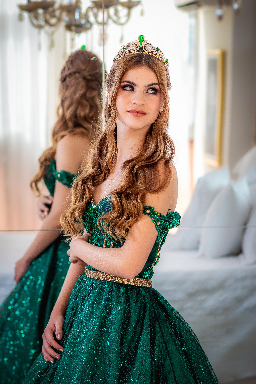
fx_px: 1360
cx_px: 128
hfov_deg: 10.8
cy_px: 192
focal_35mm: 128
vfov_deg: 16.1
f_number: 3.2
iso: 100
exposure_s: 1/200
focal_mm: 85
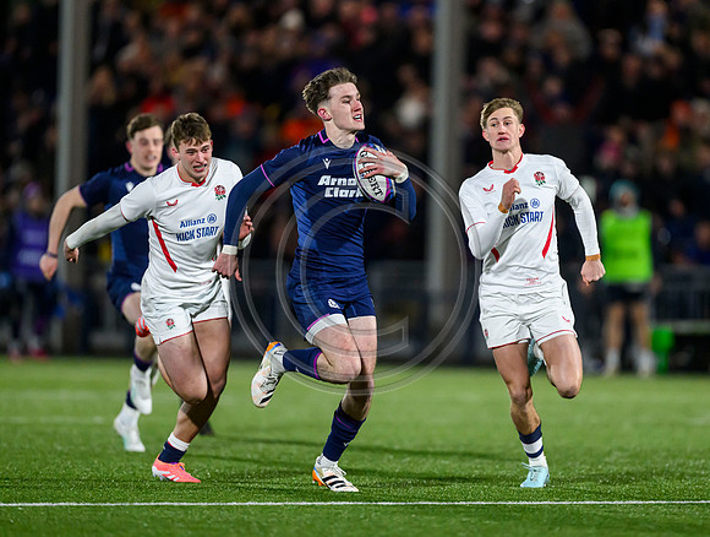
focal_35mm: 512
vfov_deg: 2.9
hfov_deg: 3.9
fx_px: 10536
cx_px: 394
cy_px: 263
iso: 5000
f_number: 2.8
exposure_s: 1/1250
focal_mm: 400
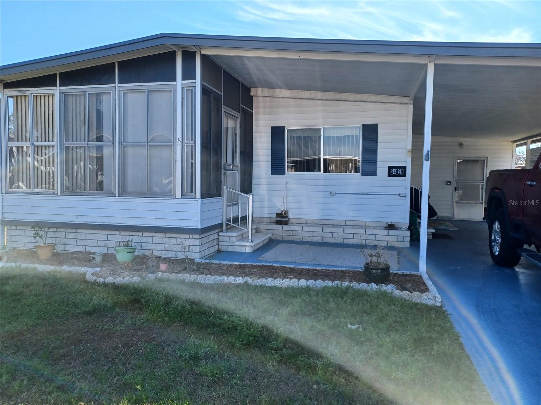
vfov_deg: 54.9
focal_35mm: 25
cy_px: 202
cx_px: 270
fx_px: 391
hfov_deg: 69.4
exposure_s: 1/176
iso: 32
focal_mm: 4.6
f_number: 1.8
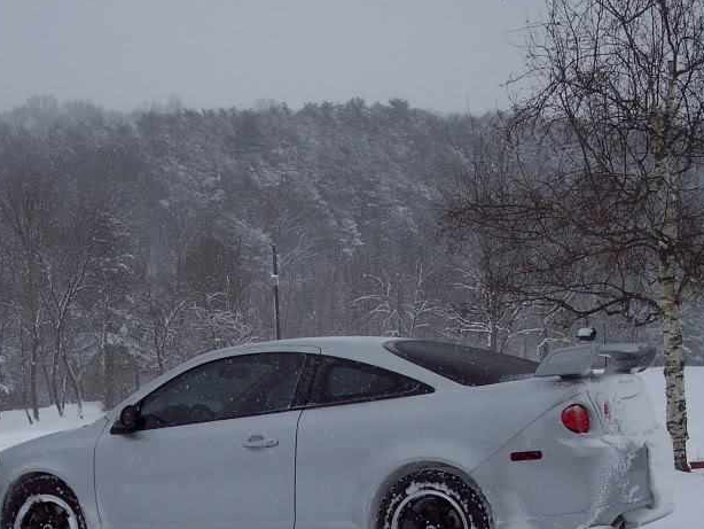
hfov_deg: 29.8
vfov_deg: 22.3
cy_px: 429
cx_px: 297
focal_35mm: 65
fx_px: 1322
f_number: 3.4
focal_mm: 8
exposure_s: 1/500
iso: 100
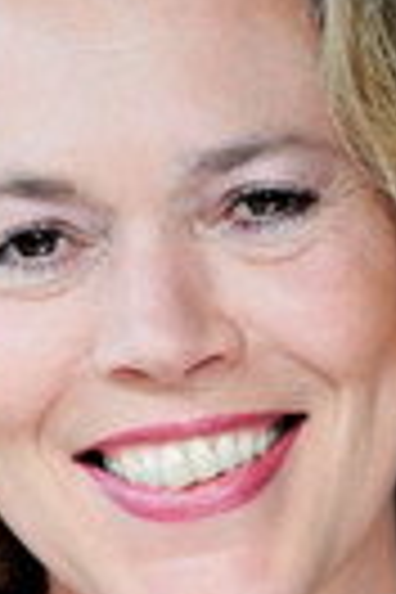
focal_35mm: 599
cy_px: 673
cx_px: 176
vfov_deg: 3.4
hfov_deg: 2.3
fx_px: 9883
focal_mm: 175
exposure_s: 1/160
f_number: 3.5
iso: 200
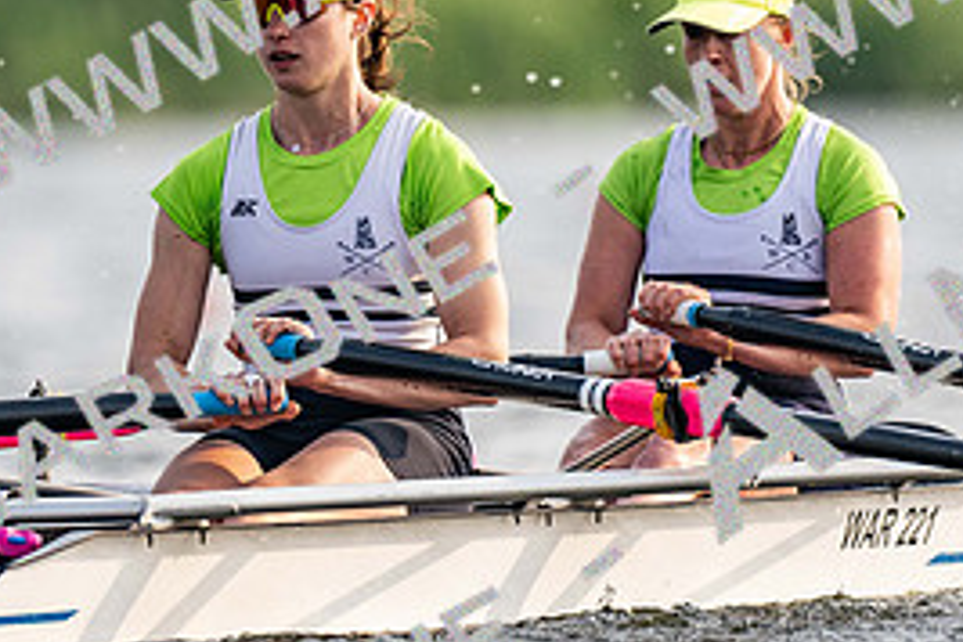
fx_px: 34879
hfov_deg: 1.6
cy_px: 200
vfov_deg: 1.1
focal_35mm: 1304
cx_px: 390
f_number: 4
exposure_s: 1/2500
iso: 360
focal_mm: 600
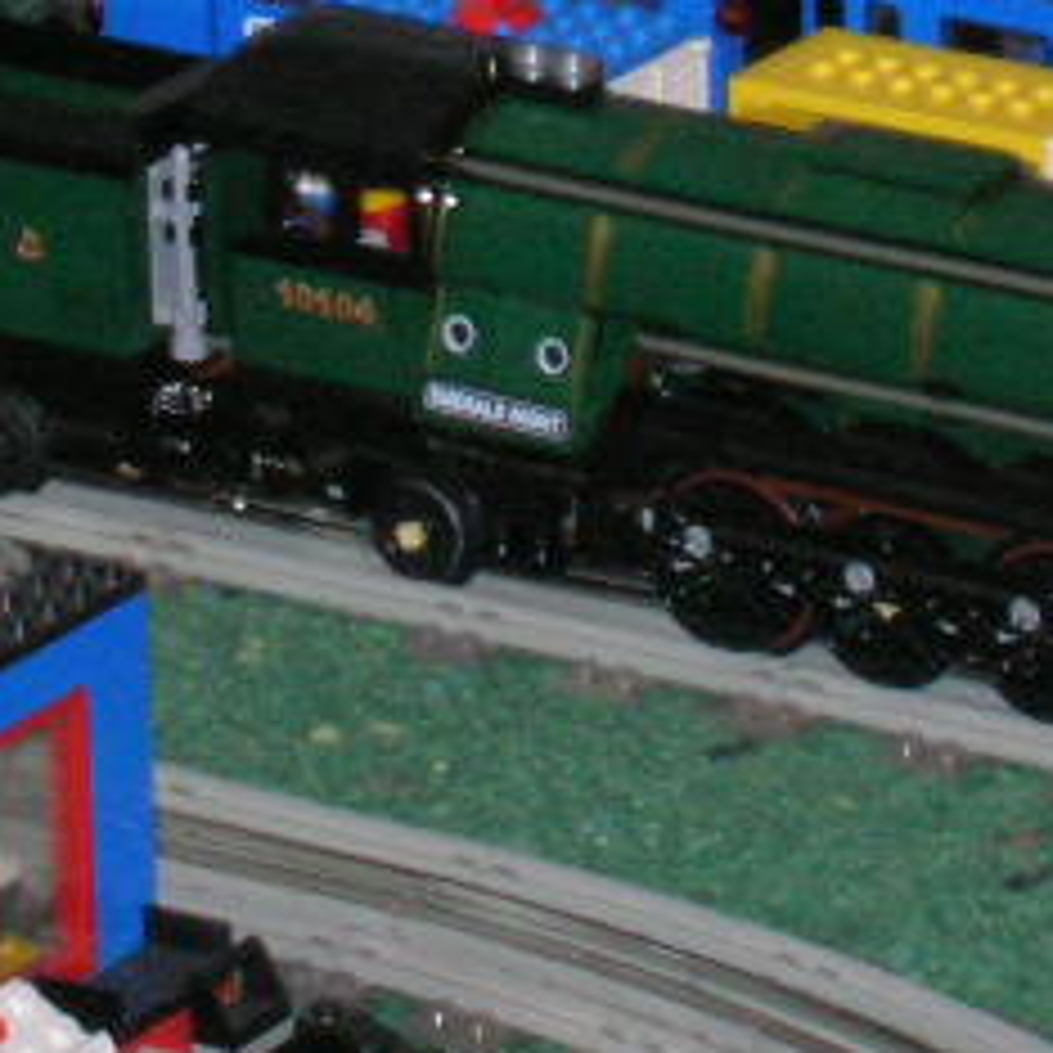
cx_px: 500
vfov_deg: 4.8
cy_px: -360
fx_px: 12493
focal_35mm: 363
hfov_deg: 4.8
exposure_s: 1/60.1
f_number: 4.7
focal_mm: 15.7
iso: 200
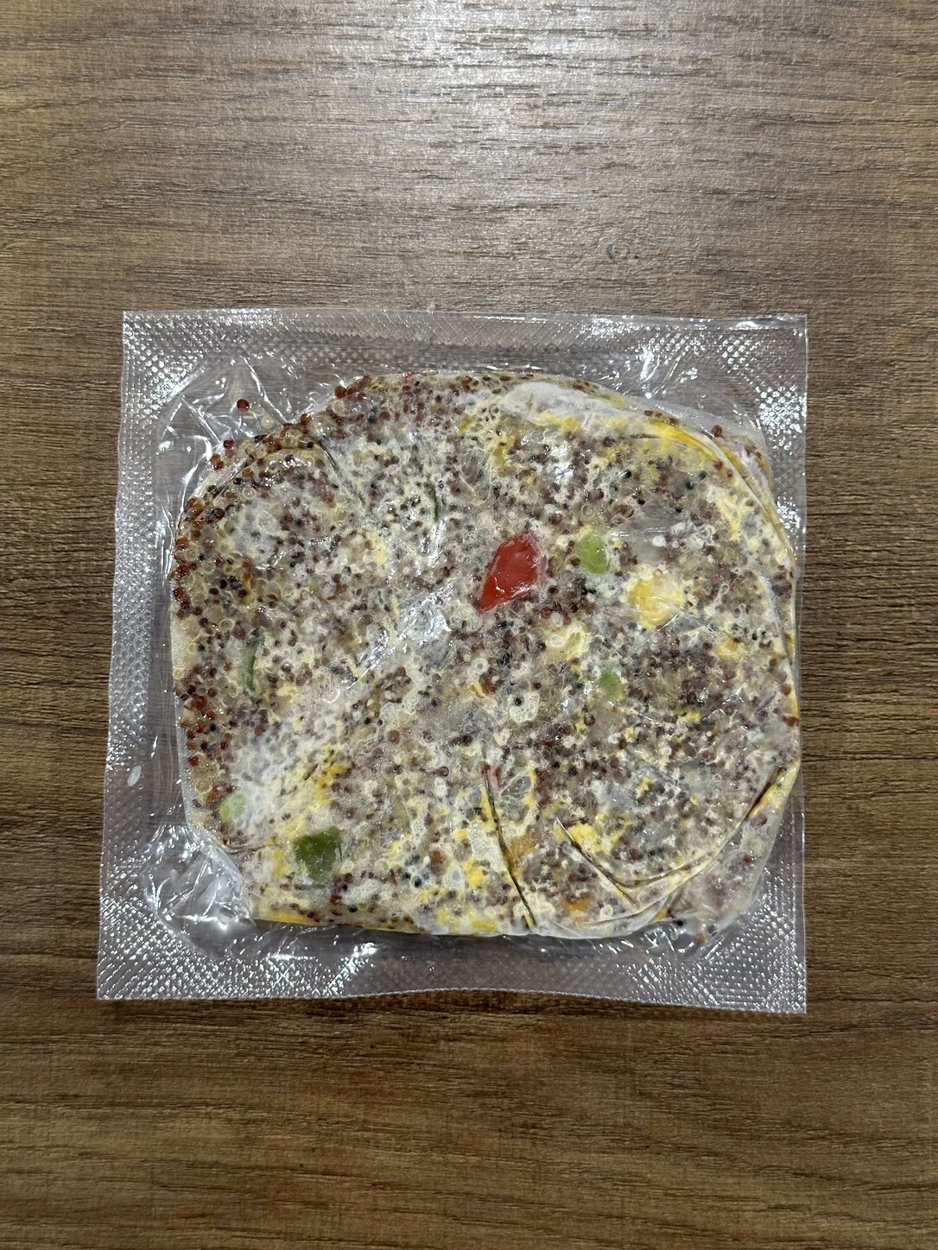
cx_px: 469
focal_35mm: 48
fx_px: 1734
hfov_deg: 30.3
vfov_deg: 39.7
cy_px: 625
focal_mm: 6.86
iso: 200
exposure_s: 1/60
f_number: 1.78
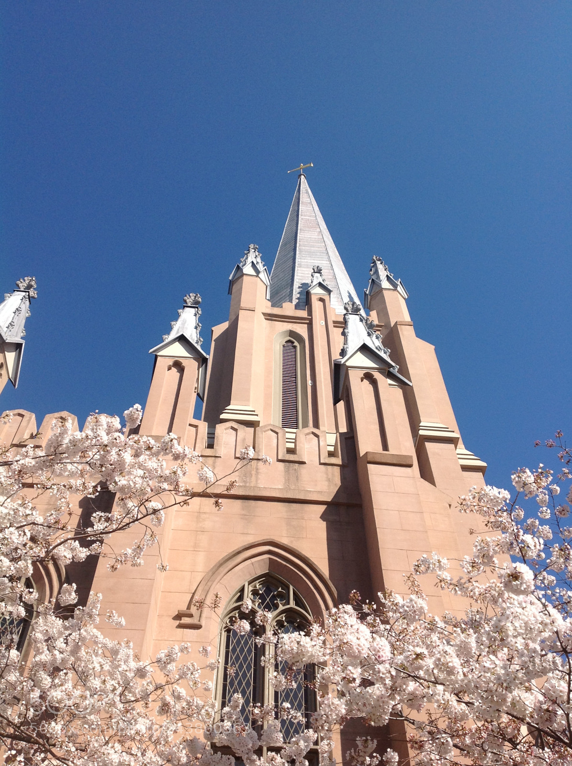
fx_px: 773
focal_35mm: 35
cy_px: 383
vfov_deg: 52.7
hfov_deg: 40.6
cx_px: 286
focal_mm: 4.28
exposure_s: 1/1890
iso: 50
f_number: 2.4
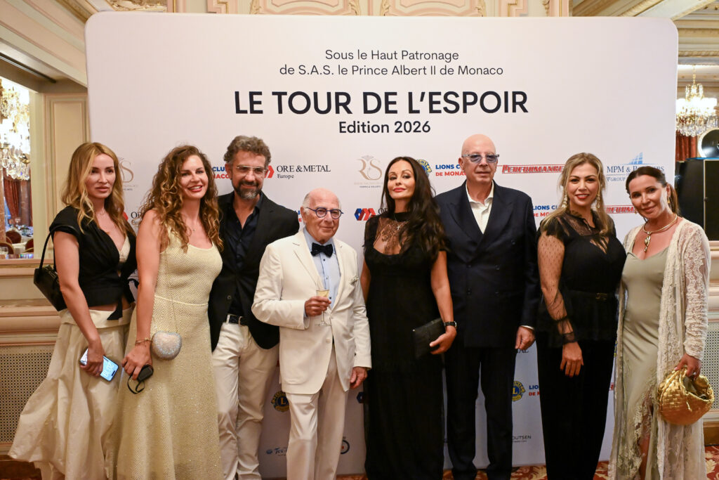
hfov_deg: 57.2
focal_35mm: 33
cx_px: 360
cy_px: 240
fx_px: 659
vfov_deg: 40.0
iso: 5600
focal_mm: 33
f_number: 8
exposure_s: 1/30
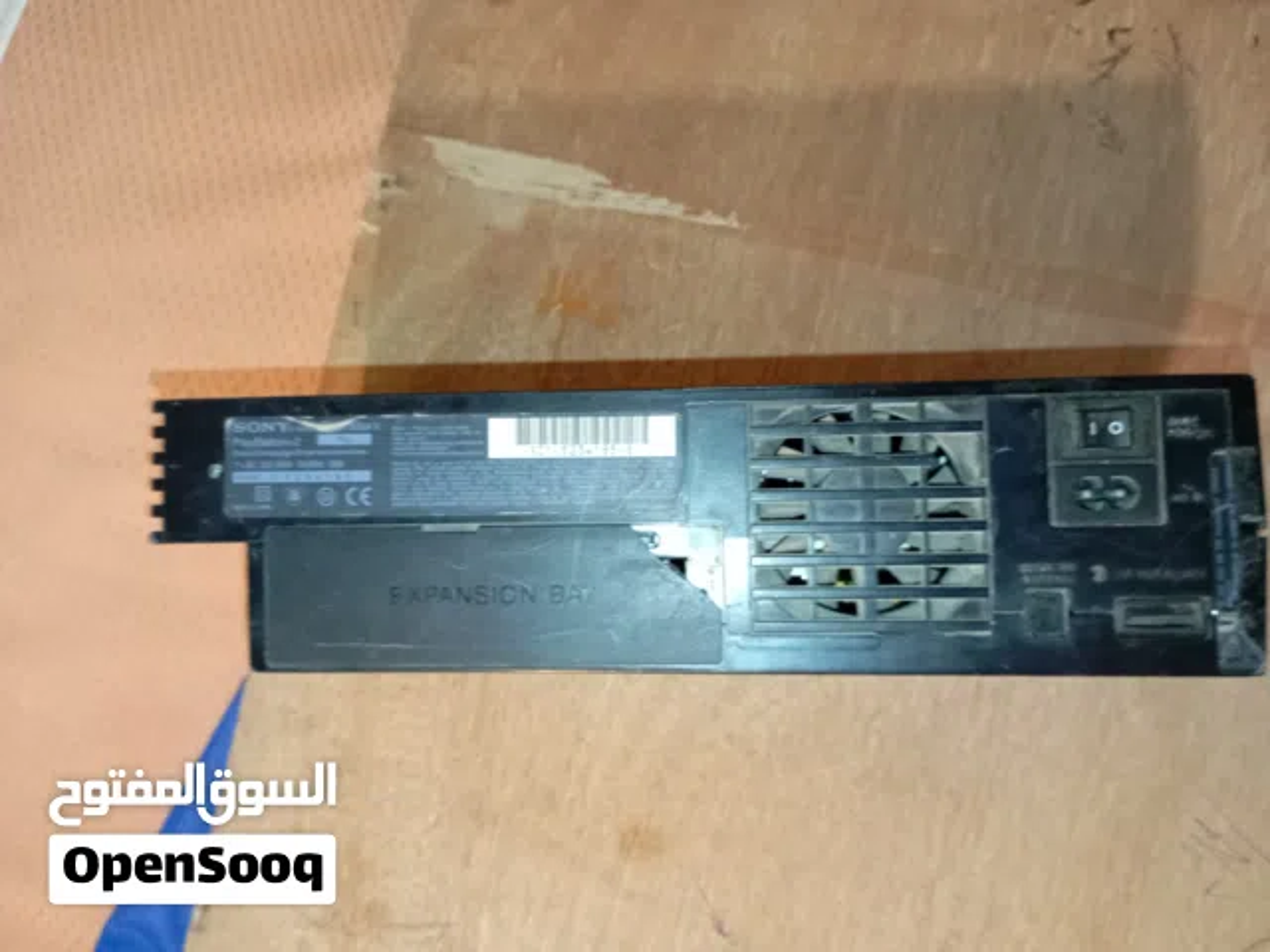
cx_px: 635
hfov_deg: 63.4
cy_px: 476
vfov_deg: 49.7
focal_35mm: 28
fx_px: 1027
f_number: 1.8
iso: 1553
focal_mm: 4.27
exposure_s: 1/20
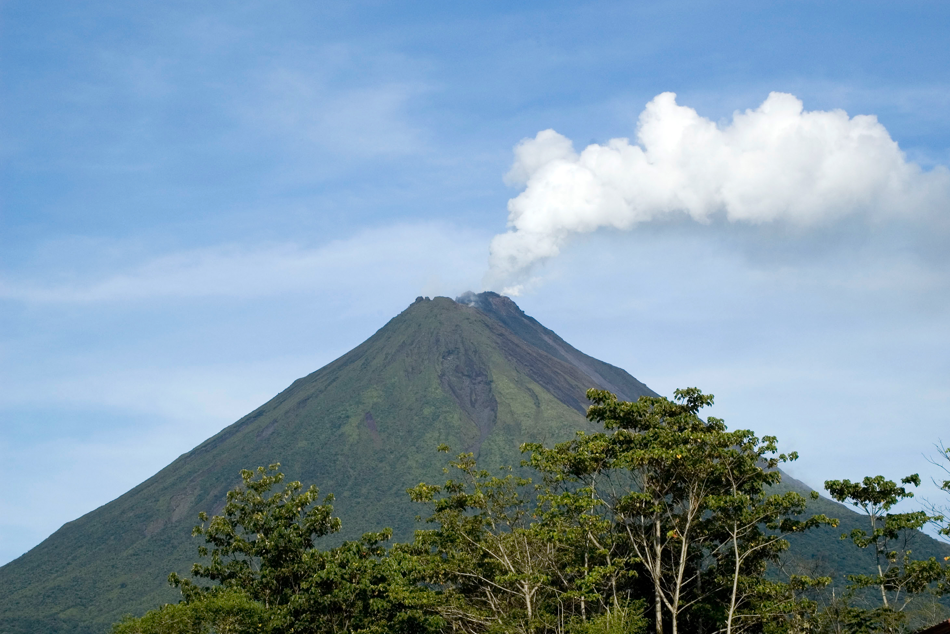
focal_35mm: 93
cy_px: 317
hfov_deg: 21.9
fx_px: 2454
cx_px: 475
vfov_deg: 14.7
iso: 200
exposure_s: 1/200
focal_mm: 62
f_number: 20
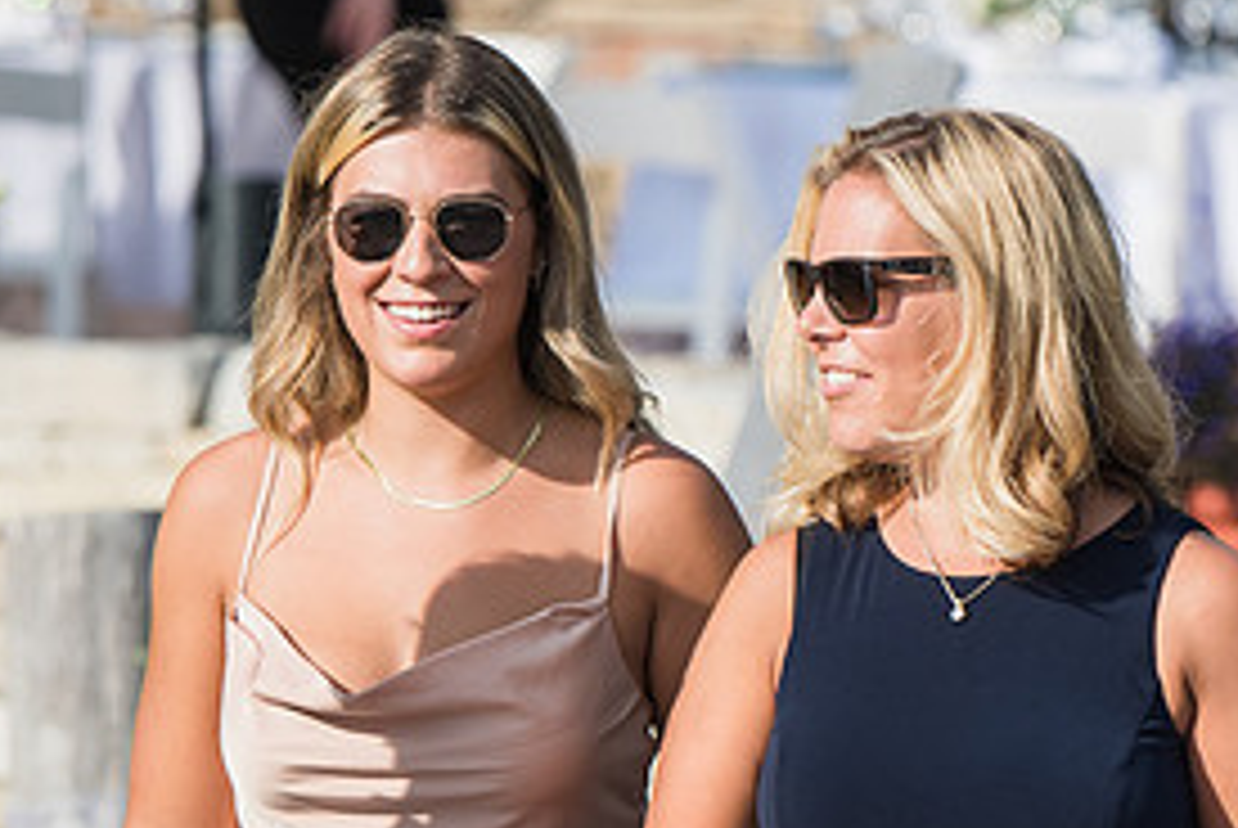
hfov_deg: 4.2
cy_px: 628
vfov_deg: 2.8
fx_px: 16868
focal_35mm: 490
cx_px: 788
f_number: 4
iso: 200
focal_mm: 155
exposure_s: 1/2000
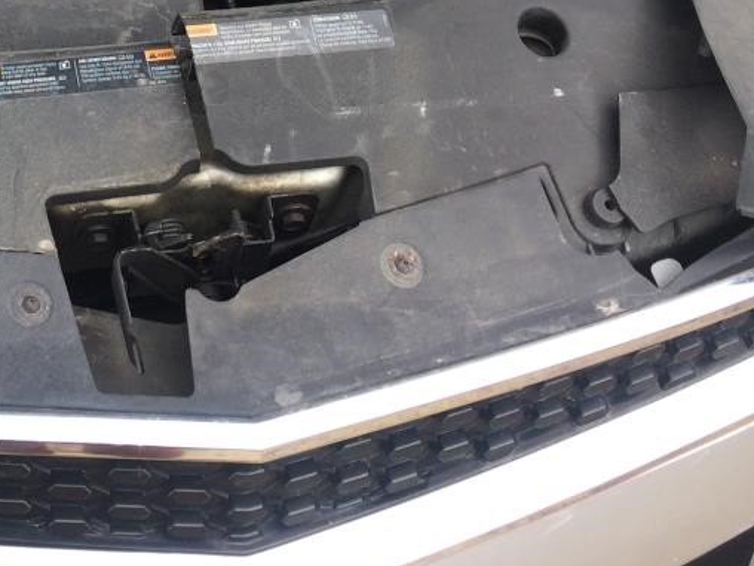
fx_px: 1590
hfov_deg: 25.3
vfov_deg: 18.9
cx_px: -9
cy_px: -134
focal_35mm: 73
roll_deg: +2.4
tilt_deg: -28.2
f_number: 2.2
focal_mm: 4.15
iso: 32
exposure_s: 1/604
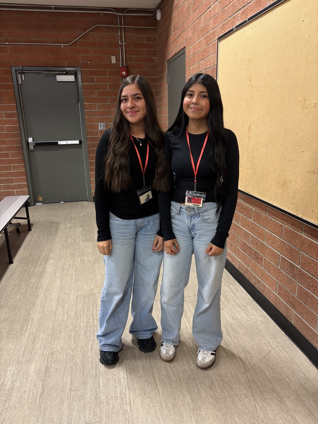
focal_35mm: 26
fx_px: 318
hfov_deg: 53.1
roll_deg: +1.3
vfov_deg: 67.3
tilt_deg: -15.7
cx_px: 159
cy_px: 212
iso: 200
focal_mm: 5.96
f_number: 1.6
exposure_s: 1/60
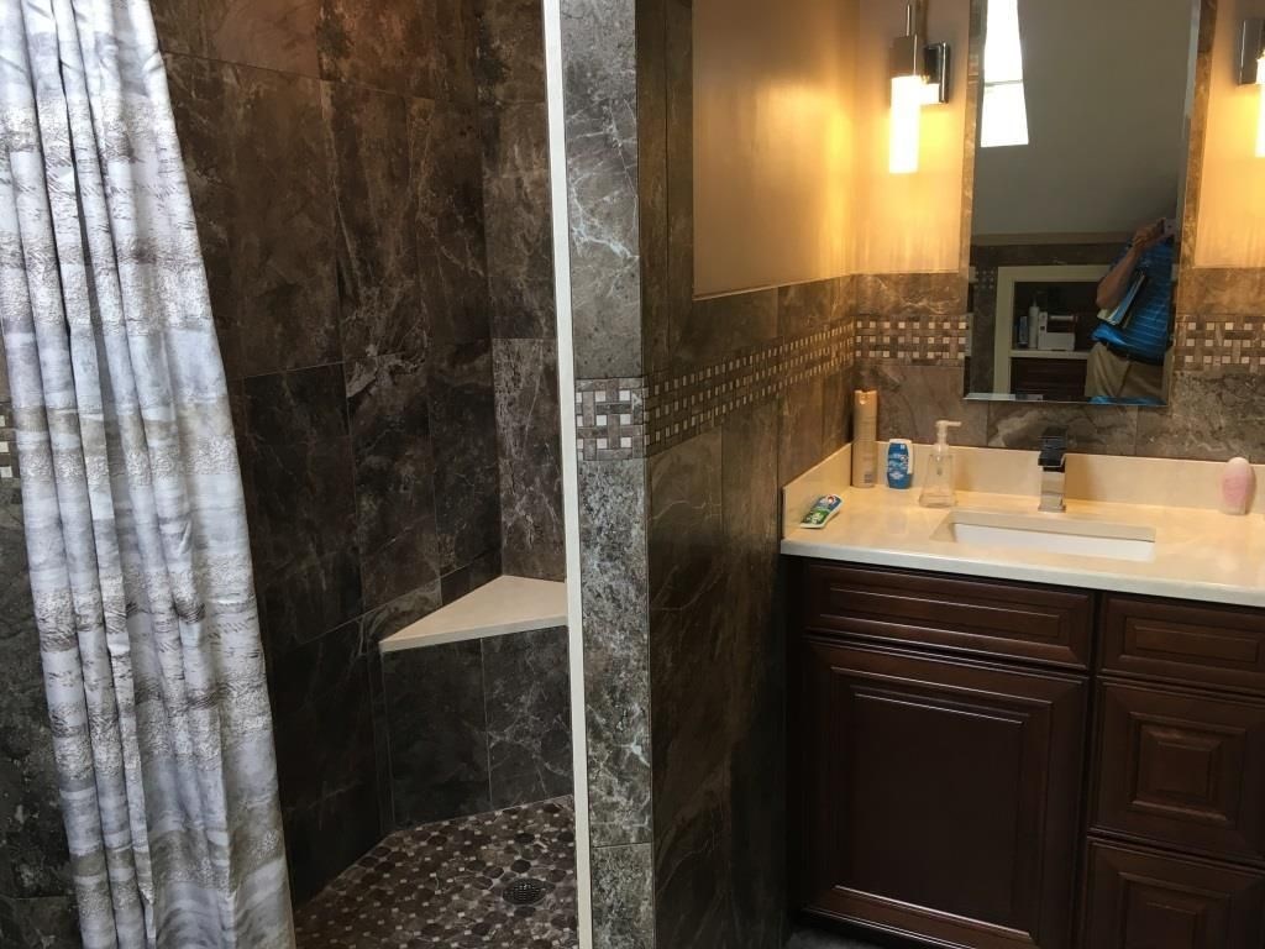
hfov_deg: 61.7
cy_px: 474
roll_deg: +1.1
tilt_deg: -11.4
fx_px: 1060
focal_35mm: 29
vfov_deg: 48.2
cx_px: 632
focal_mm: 4.15
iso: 50
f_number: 2.2
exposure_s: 1/30
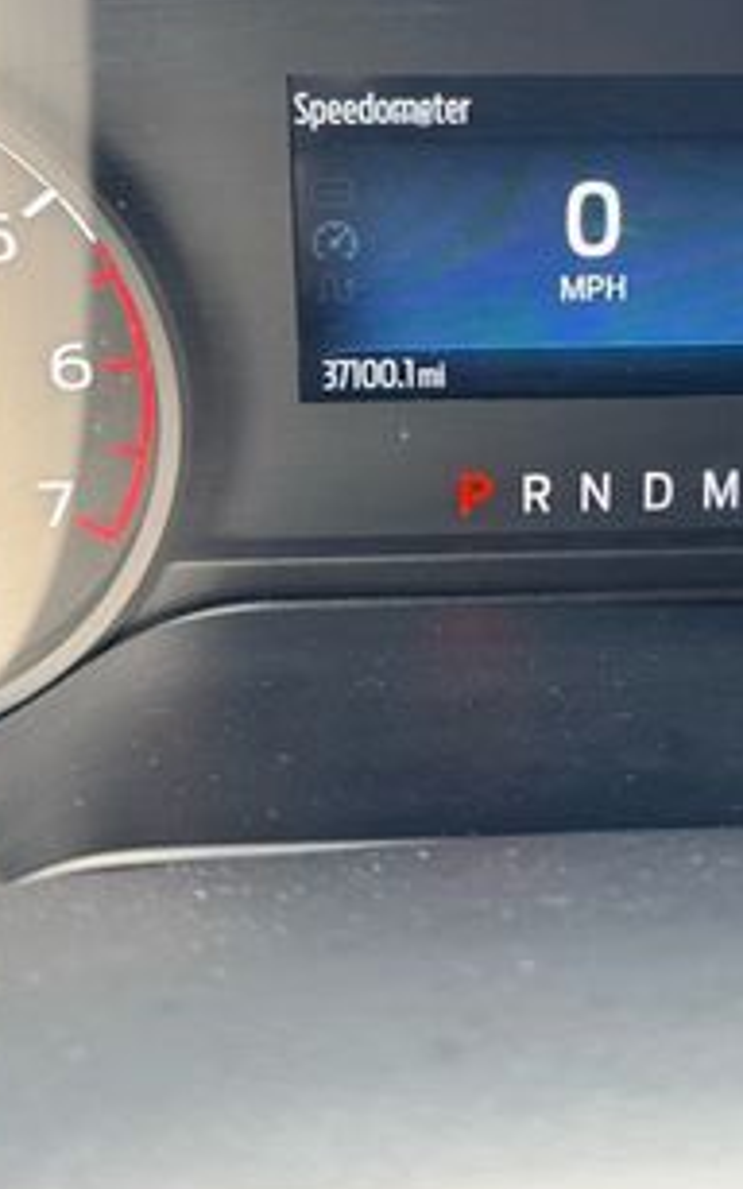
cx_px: 565
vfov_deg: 37.1
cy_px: 279
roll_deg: +1.8
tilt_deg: -25.7
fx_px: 1716
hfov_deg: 24.1
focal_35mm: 53
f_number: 1.78
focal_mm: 6.76
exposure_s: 1/121
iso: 125
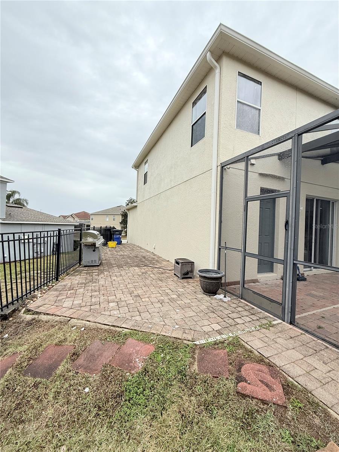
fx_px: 183
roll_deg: -2.7
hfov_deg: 85.7
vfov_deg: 102.1
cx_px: 170
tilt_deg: +0.7
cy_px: 226
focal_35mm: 14
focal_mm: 2.22
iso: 50
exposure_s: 1/531
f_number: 2.2
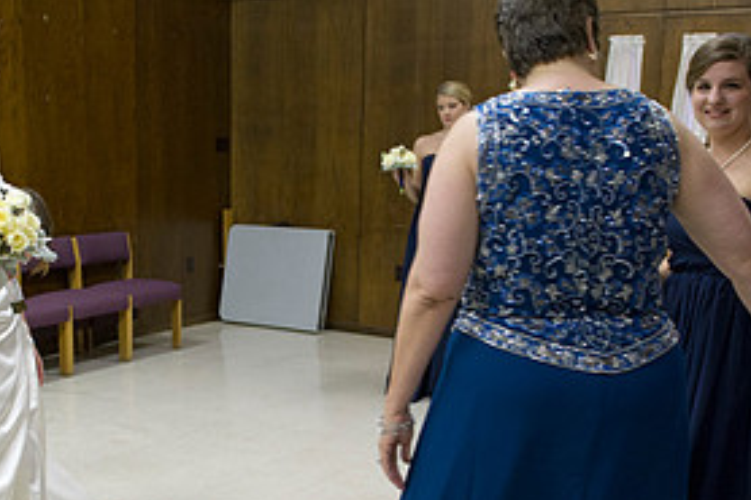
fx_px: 1042
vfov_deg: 26.8
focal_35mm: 50
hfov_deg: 39.4
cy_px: 346
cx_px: 286
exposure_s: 1/80
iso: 1250
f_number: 4
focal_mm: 24
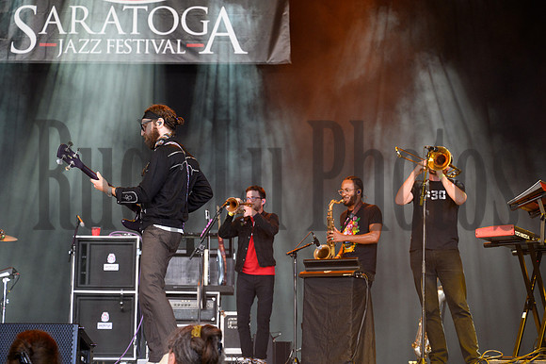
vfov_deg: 19.7
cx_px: 273
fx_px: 1046
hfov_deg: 29.3
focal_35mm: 69
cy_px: 182
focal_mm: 69
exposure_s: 1/125
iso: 2500
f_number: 4
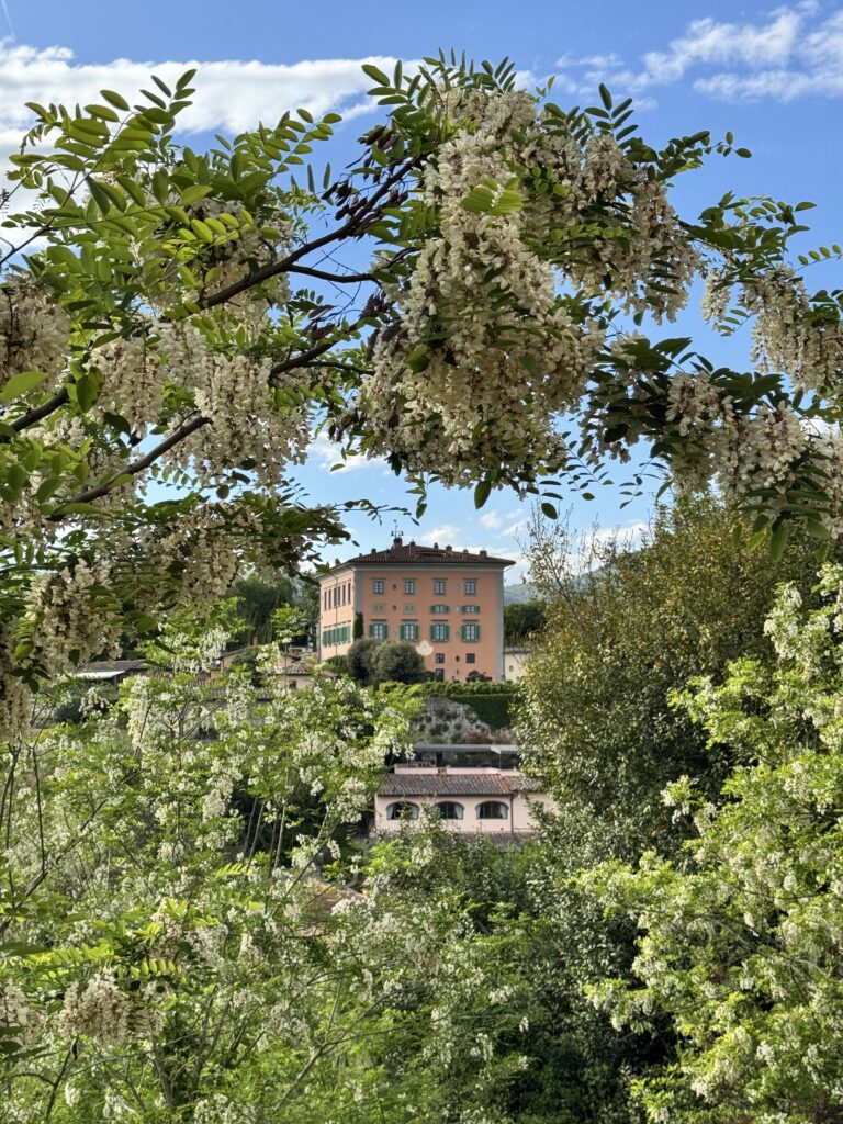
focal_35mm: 48
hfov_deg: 30.3
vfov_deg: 39.7
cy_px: 562
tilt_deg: +5.4
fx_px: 1559
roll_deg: -0.4
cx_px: 422
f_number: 1.78
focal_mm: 6.76
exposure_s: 1/3096
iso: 64
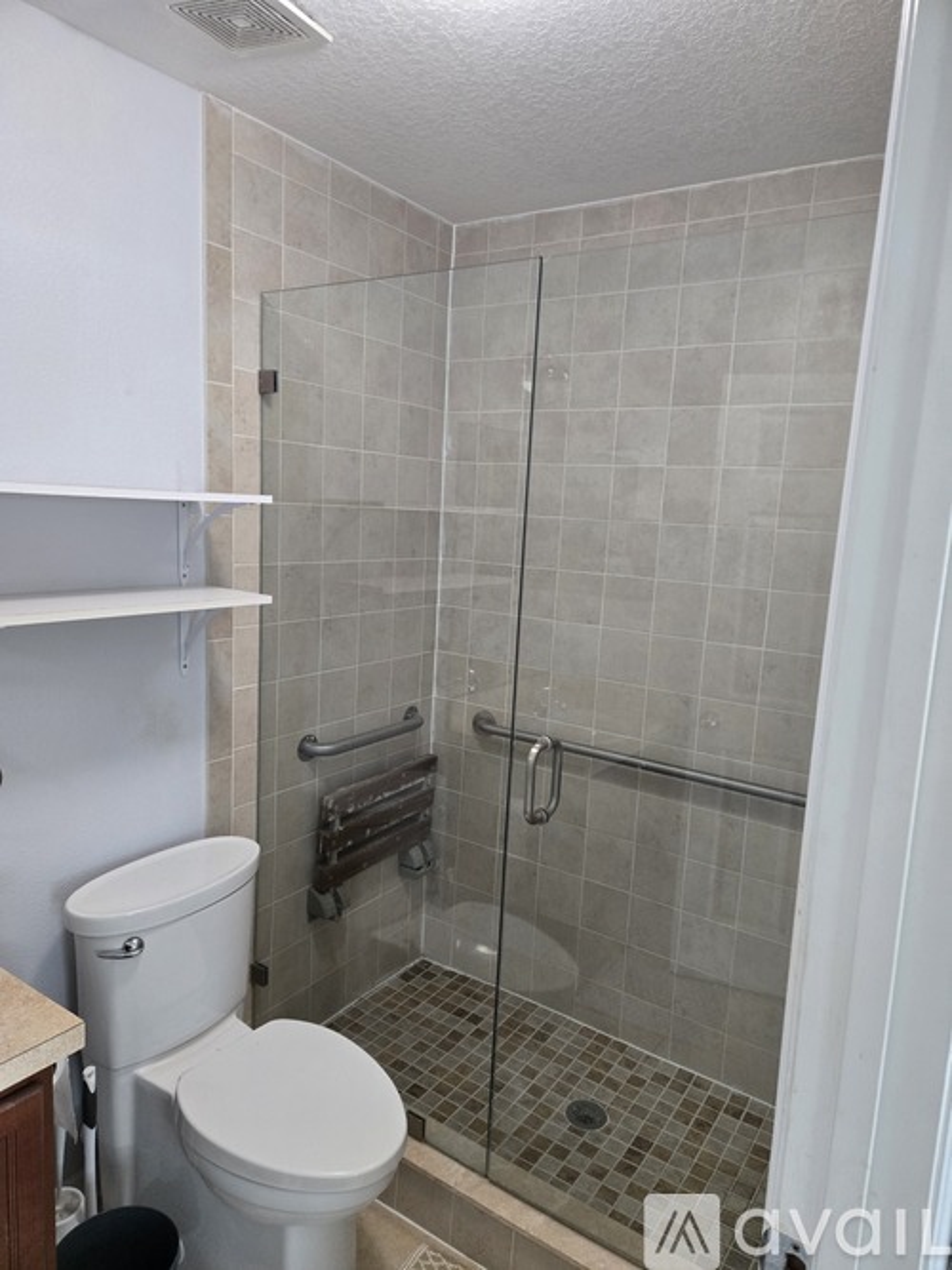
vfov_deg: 73.9
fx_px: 844
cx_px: 476
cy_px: 635
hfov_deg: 58.9
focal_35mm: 23
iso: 500
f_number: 1.8
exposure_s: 1/120
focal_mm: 5.4
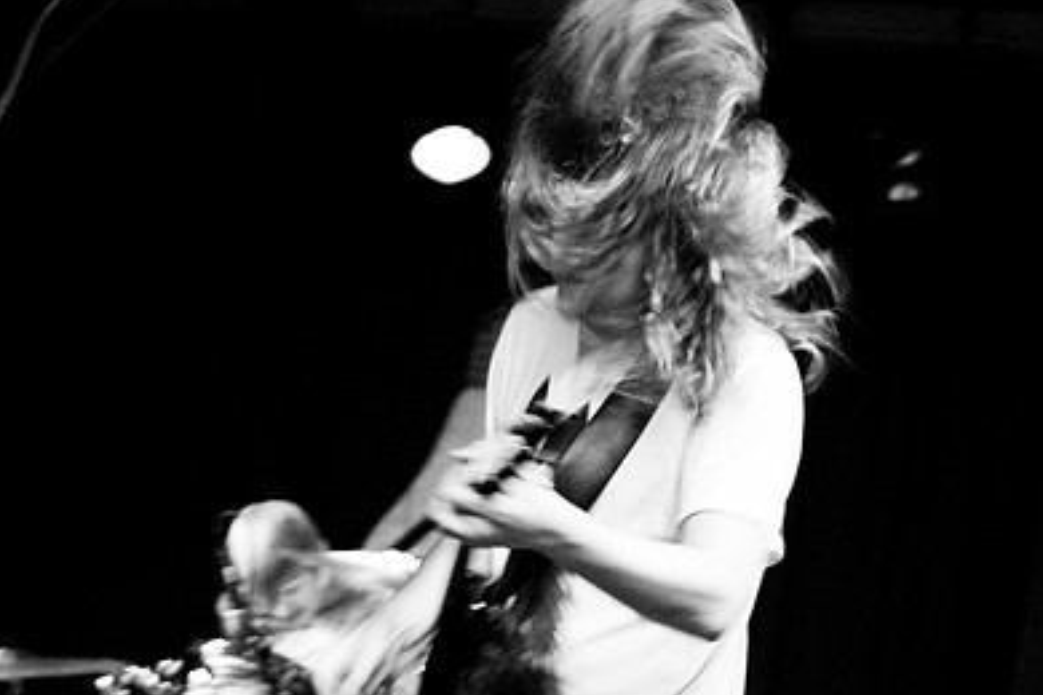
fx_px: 1941
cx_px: 345
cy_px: 464
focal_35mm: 67
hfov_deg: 29.9
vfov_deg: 20.2
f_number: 1.4
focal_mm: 30
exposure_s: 1/50
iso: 1000
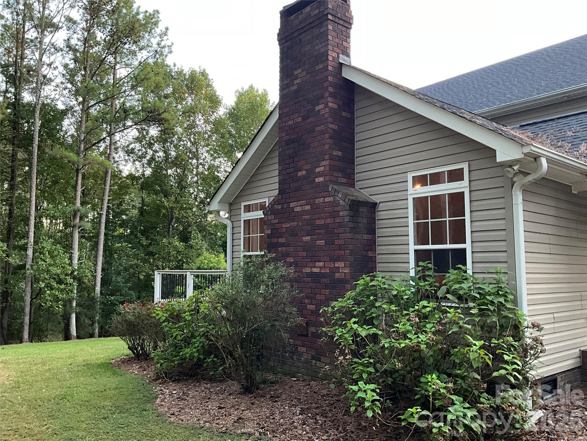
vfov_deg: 48.2
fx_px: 492
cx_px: 294
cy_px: 220
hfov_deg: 61.7
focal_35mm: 29
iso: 100
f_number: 1.8
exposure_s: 1/60
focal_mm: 3
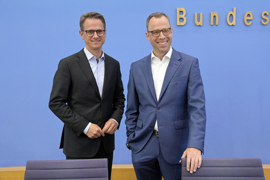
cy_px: 90
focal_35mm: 42
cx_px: 135
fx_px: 315
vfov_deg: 31.8
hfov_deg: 46.4
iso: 4000
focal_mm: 42
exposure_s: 1/400
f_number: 5.6
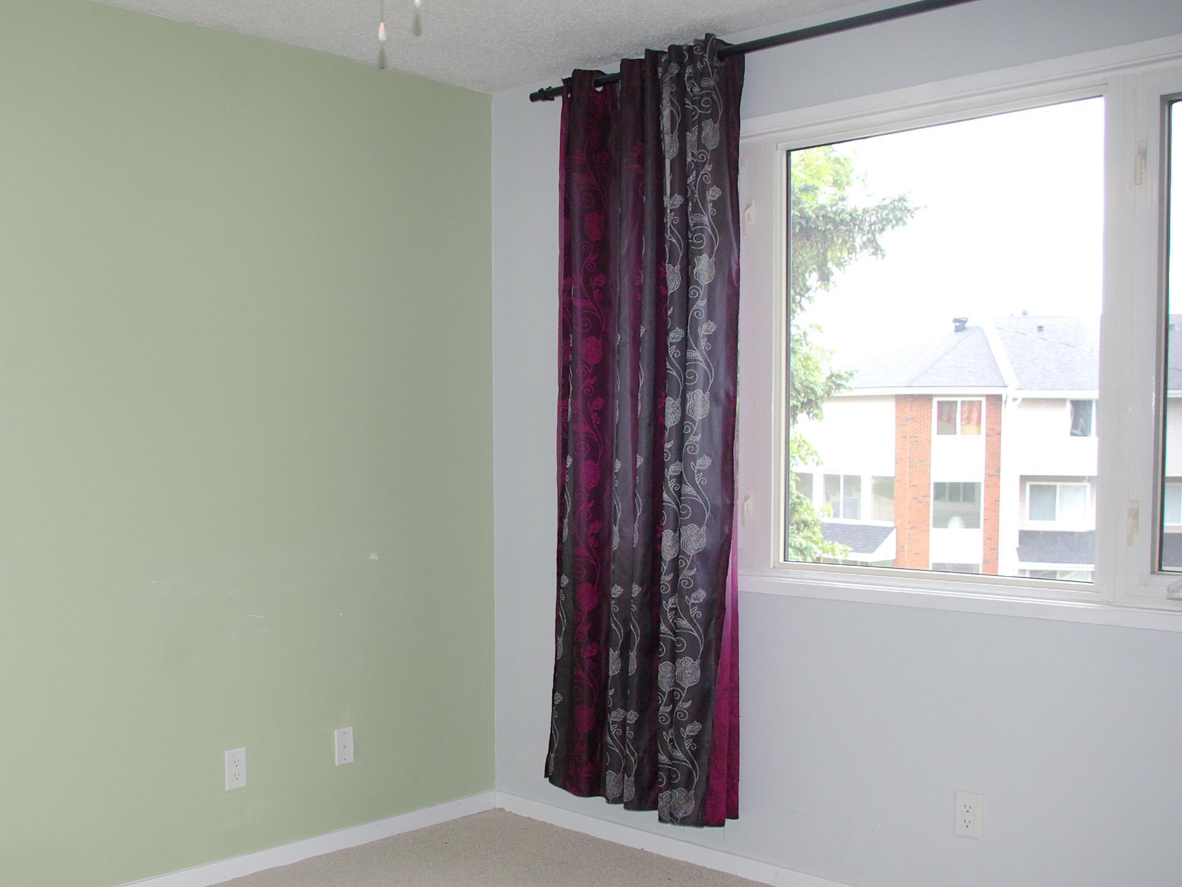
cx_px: 385
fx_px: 1264
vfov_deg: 38.6
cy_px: 482
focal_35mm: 37
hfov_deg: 49.2
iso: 800
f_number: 6.7
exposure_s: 1/180
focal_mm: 18
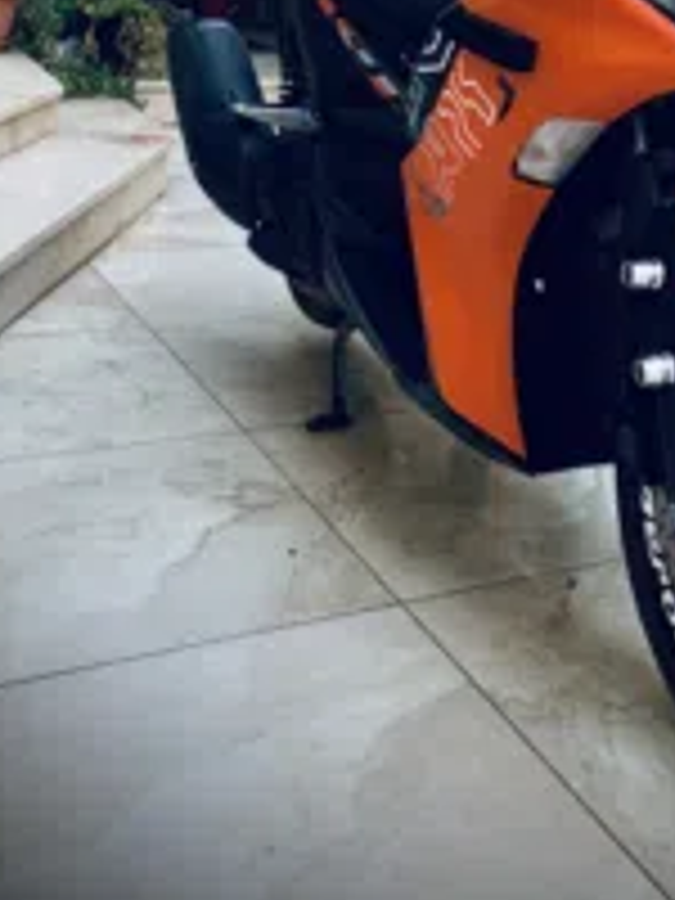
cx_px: 554
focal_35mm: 52
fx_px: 1352
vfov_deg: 33.9
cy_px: 18
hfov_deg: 27.4
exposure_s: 1/53
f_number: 1.8
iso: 400
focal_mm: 4.25
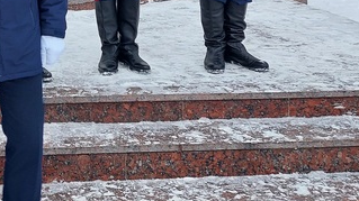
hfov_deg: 23.5
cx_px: -48
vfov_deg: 12.8
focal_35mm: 84
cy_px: -179
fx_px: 799
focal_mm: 5.23
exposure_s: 1/100
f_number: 1.8
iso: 32
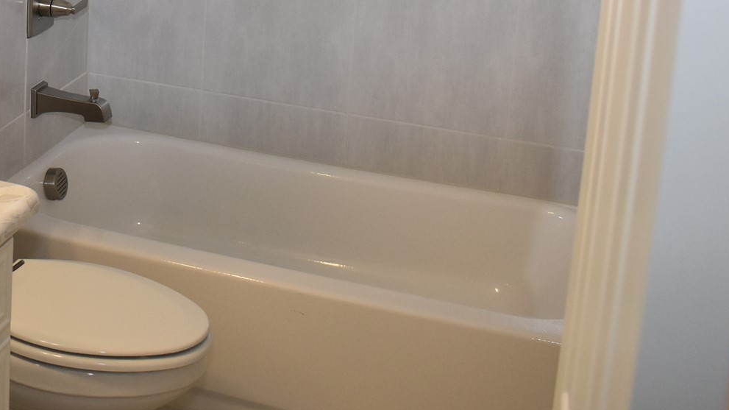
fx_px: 1198
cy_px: -115
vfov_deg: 18.2
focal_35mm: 62
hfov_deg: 32.1
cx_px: 64
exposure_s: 1/200
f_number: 5
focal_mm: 18
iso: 720
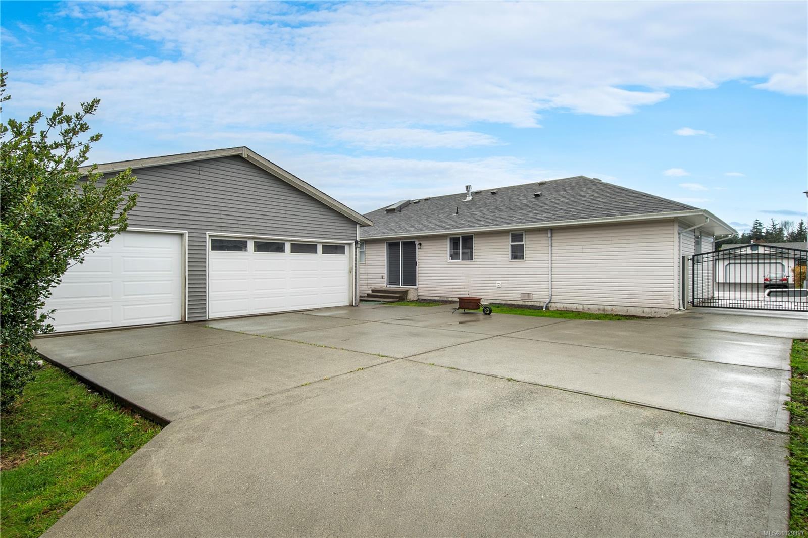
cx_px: 404
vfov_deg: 67.4
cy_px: 269
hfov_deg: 90.0
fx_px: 404
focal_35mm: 18
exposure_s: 1/250
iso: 250
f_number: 8
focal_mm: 12
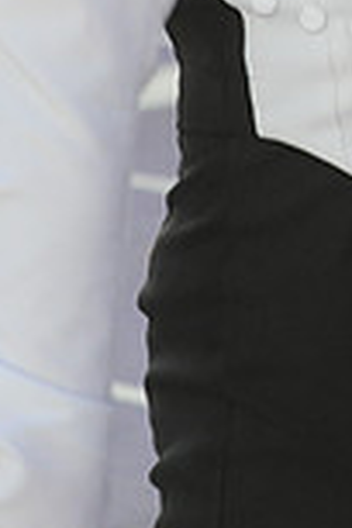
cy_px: -380
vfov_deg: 6.7
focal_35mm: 303
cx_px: 414
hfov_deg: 4.5
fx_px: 4444
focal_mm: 80
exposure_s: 1/60
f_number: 5.6
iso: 1250
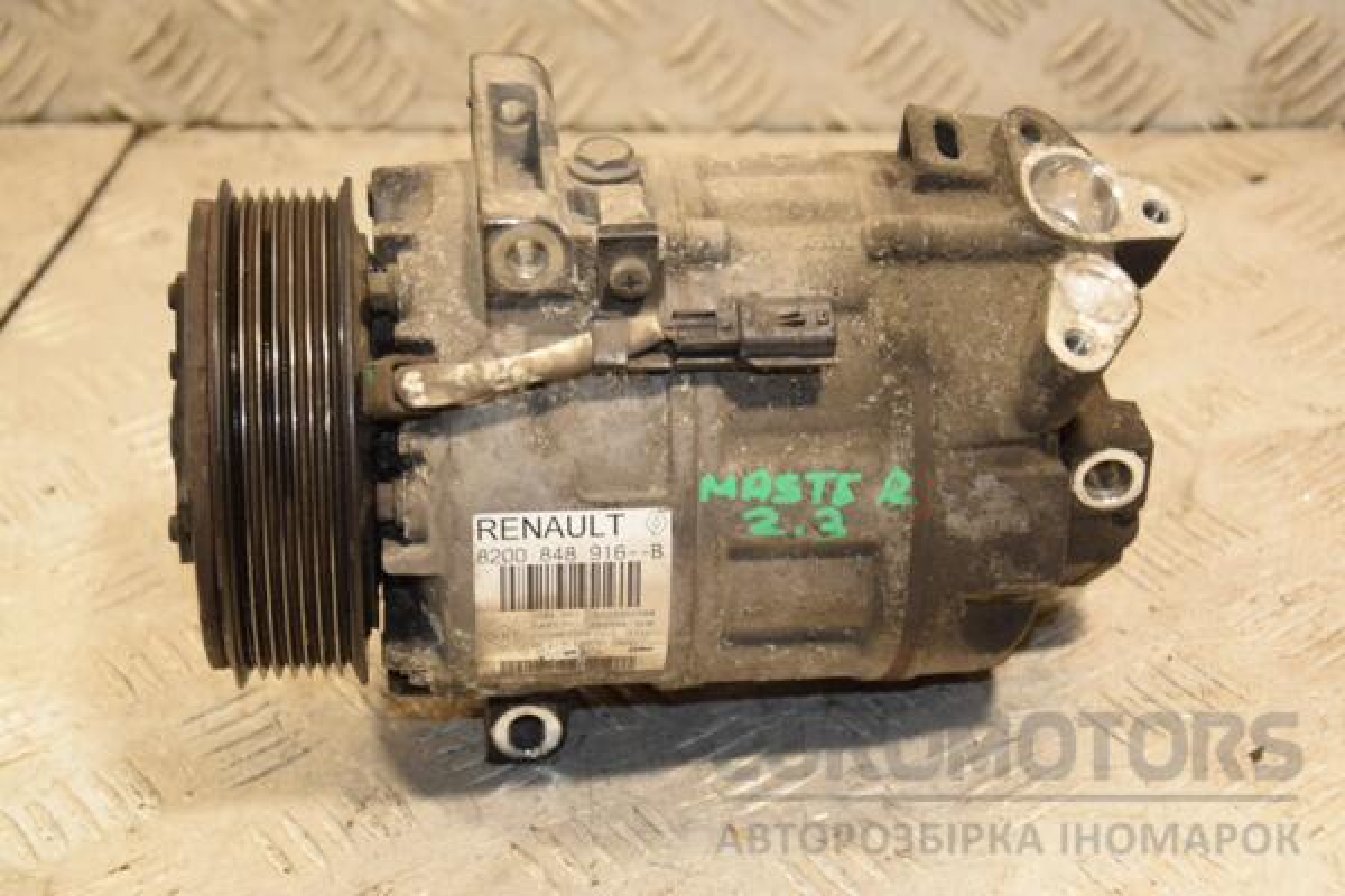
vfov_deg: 17.5
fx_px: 2914
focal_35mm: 78
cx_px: 672
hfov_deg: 26.0
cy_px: 448
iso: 800
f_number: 5
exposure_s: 1/125
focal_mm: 52
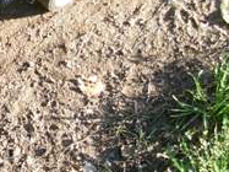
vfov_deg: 9.0
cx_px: -13
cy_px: -41
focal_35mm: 163
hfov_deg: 12.0
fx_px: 1078
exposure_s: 1/157
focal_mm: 6.3
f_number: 2.9
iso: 79
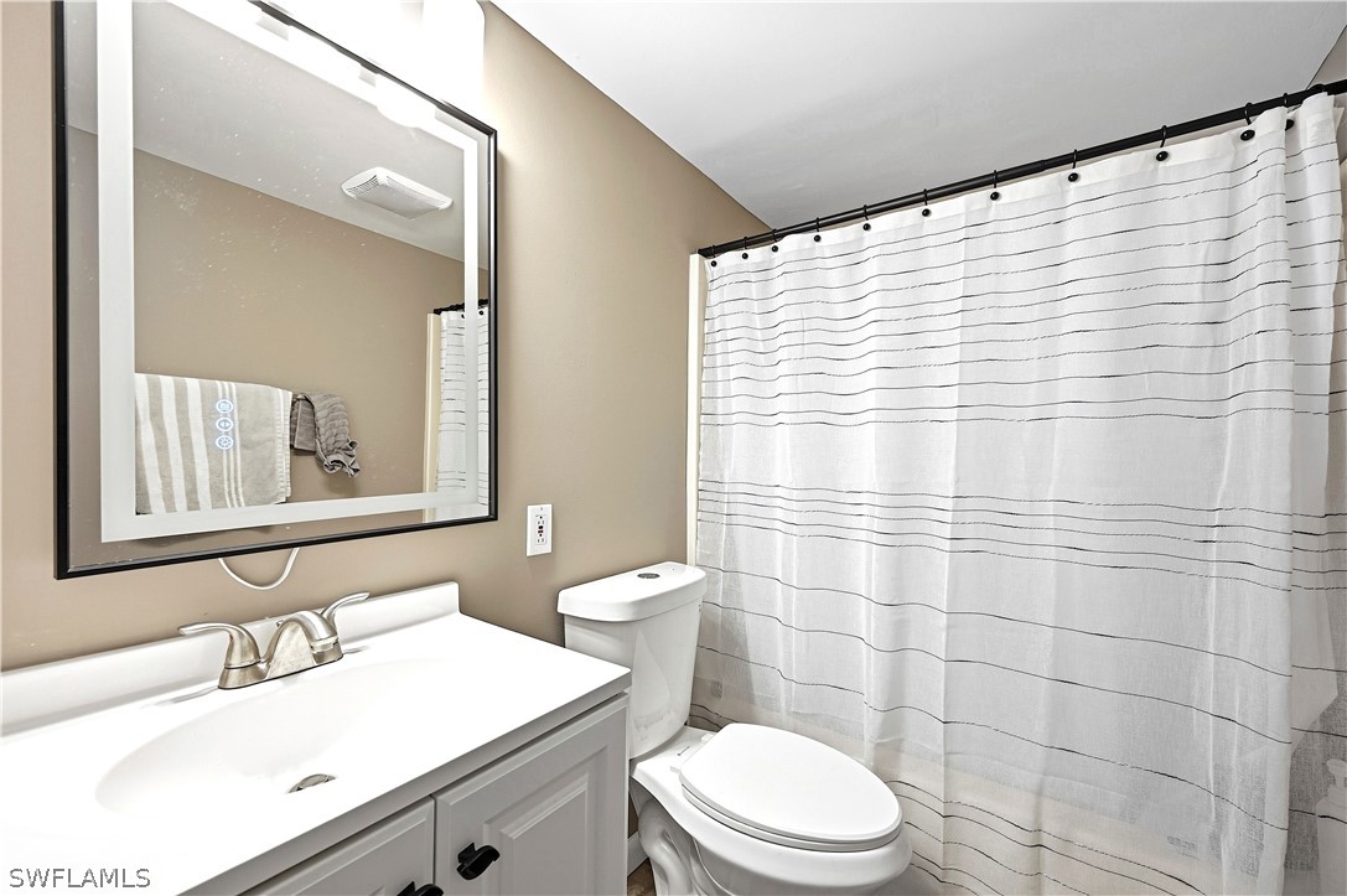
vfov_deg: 81.1
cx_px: 674
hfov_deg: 104.3
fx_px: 523
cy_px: 448
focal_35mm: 14
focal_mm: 14
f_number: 8
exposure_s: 1/50
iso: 100
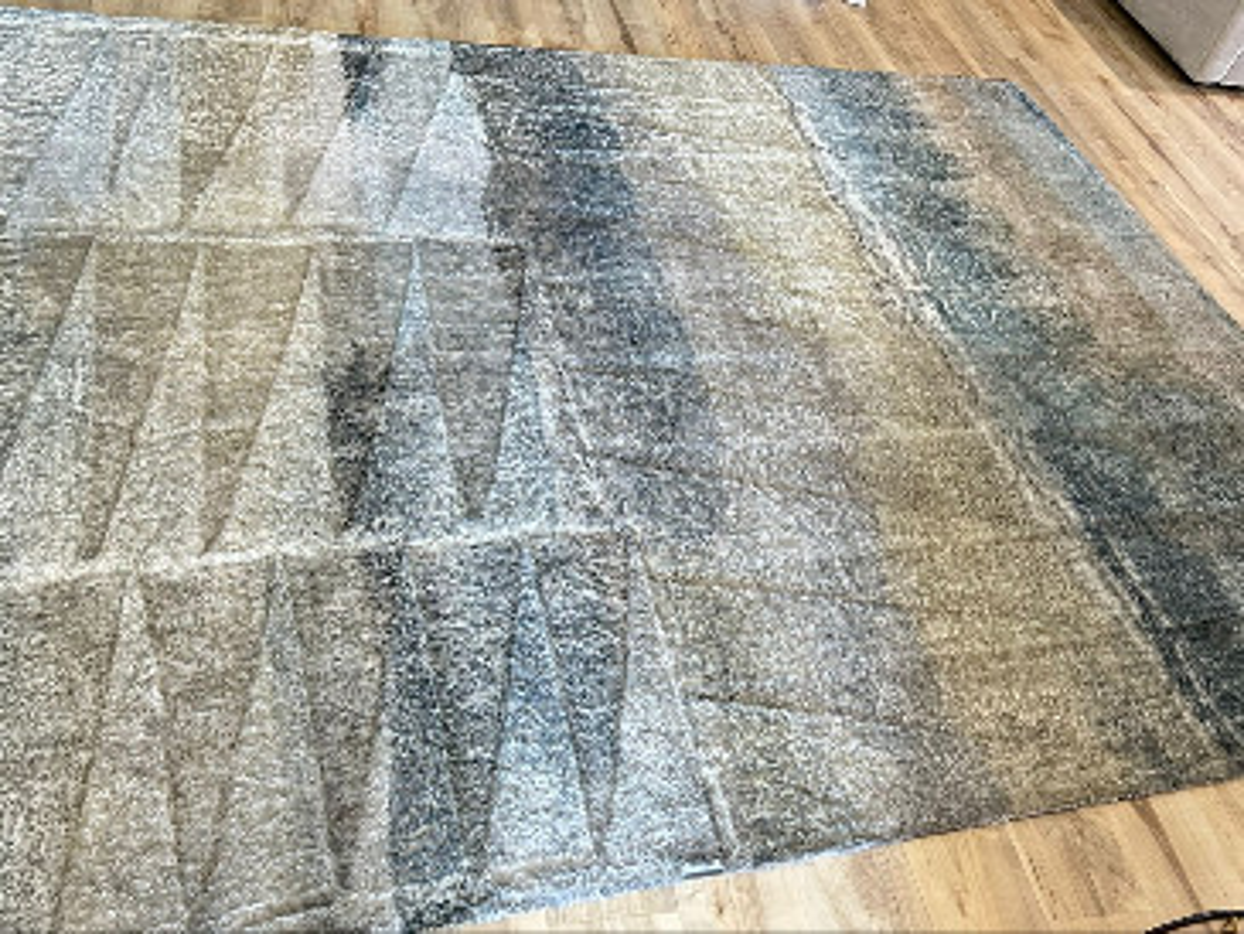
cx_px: 622
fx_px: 2049
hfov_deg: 33.8
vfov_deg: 25.7
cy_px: 467
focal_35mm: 57
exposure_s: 1/23
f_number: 2.8
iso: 20
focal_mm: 6.6
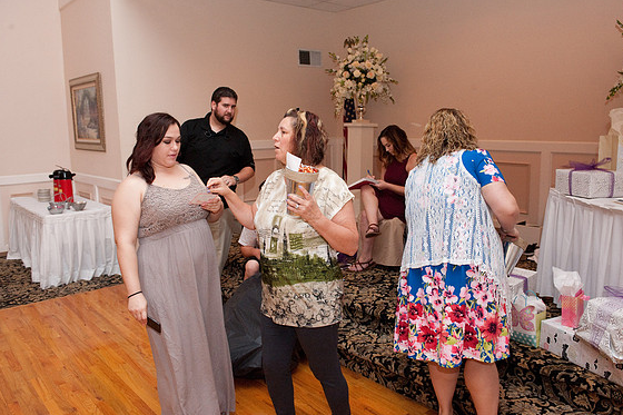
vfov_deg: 44.9
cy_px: 204
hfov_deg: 63.7
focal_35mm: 29
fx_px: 502
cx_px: 322
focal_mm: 28
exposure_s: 1/125
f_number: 5.6
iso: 3200
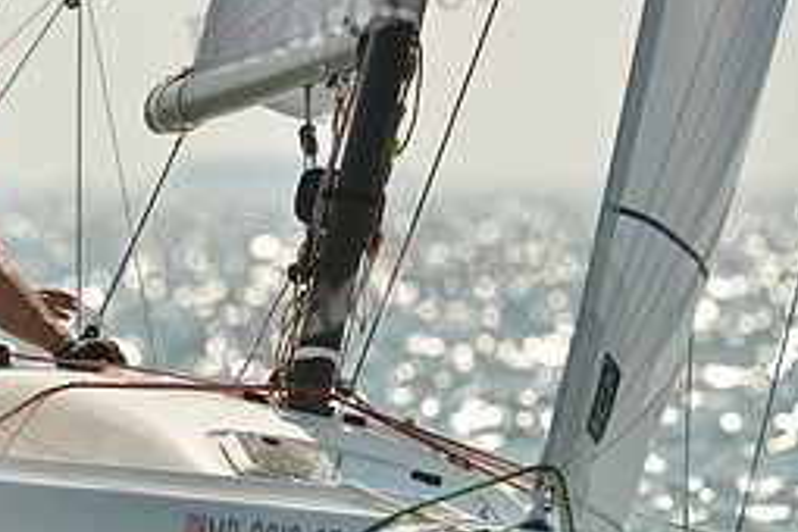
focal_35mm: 752
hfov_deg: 2.7
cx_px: 25
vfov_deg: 1.8
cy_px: 493
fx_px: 16668
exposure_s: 1/1600
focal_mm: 330
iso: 280
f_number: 7.1
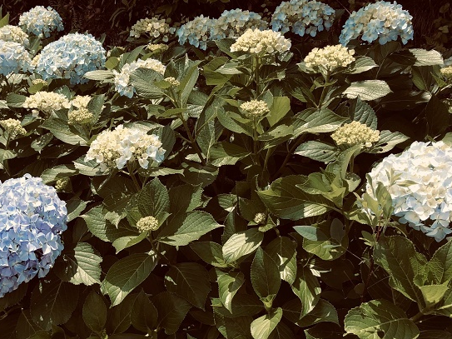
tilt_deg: -24.8
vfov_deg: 33.9
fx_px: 548
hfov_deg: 43.7
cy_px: 233
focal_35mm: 42
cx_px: 129
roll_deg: -2.3
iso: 20
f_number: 1.8
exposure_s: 1/1043
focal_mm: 3.99
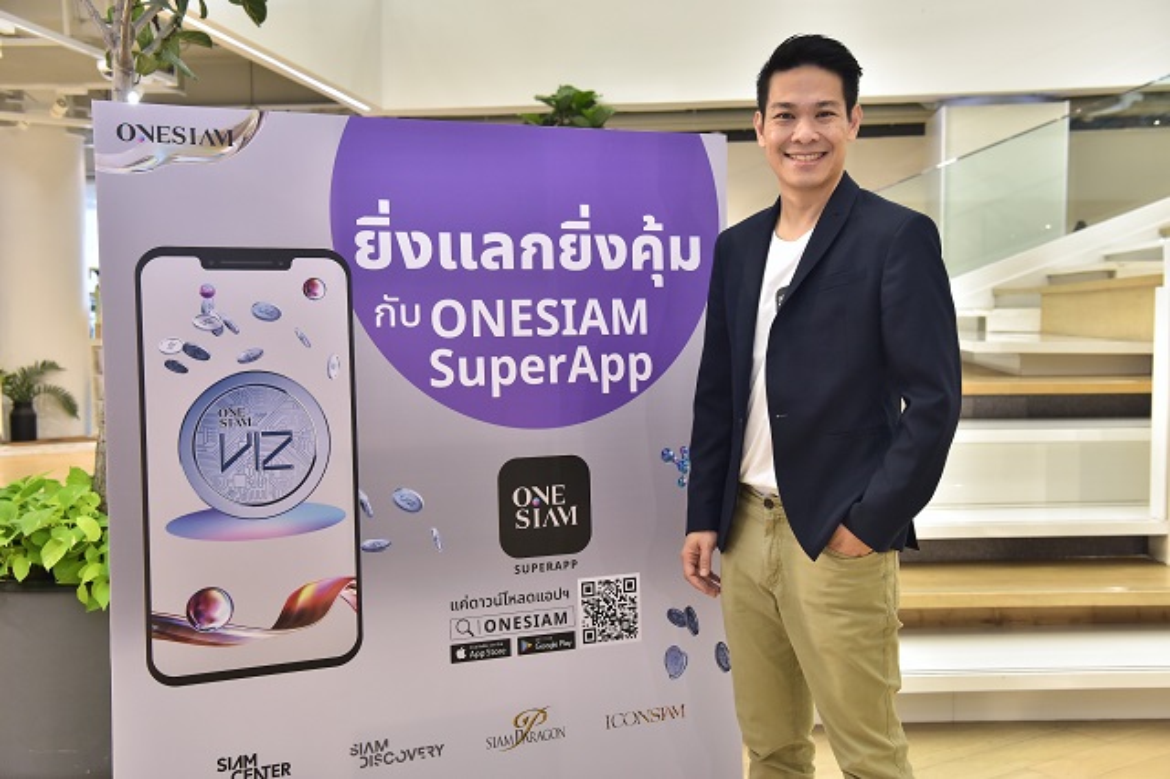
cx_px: 585
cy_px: 390
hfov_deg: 46.4
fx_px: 1364
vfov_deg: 31.9
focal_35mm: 42
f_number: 6.3
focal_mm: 42
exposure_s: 1/100
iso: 1250
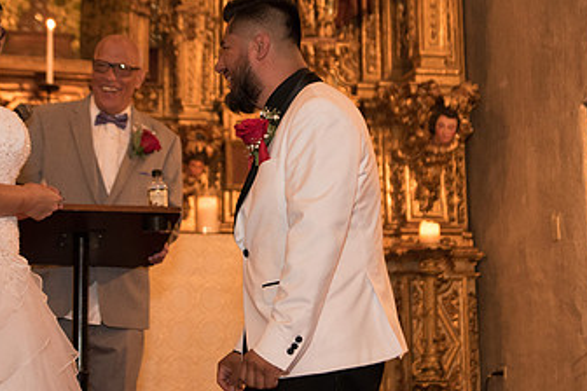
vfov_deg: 17.9
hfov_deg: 26.6
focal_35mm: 76
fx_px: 1239
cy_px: 170
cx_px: 266
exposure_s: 1/80
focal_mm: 44
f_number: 2.8
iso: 4000
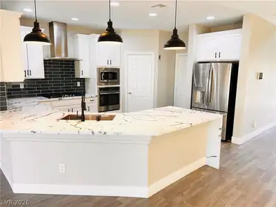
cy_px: 104
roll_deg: -0.3
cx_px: 138
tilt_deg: -9.4
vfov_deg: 53.1
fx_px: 207
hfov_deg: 67.3
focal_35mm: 26
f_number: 1.5
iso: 80
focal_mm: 5.7
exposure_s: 1/120
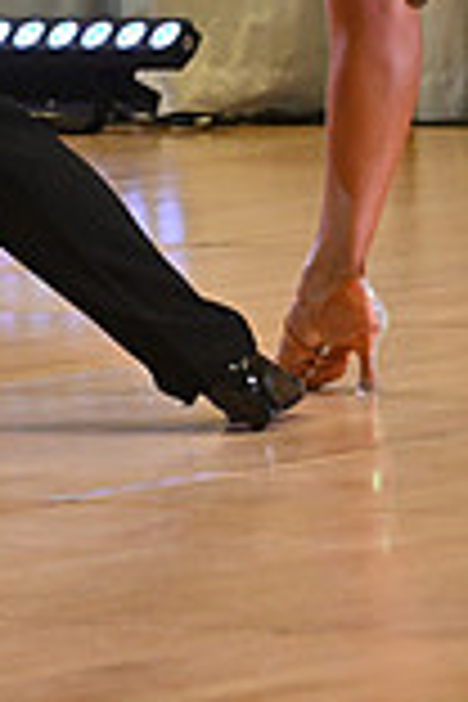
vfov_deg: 3.7
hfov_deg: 2.5
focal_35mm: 556
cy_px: -338
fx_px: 10841
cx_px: 92
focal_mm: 150
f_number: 7.1
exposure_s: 1/400
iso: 4000
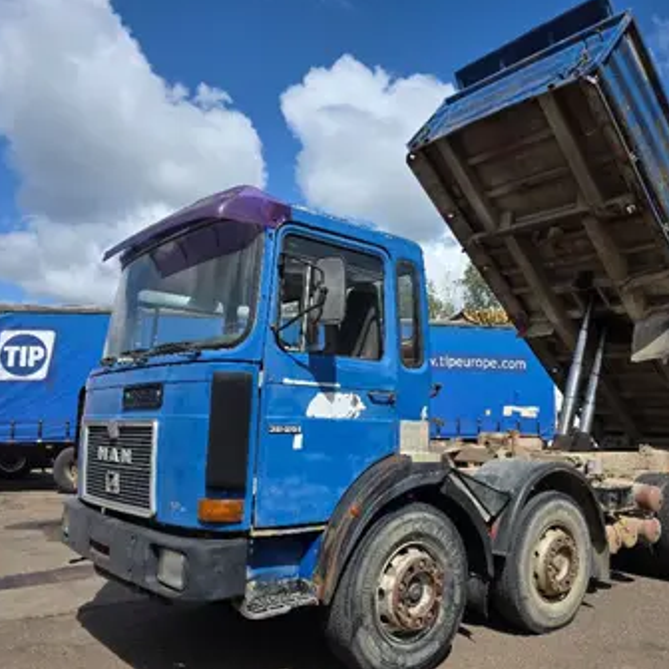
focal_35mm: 29
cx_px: 404
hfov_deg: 55.2
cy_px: 342
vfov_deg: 55.6
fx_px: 634
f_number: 1.7
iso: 80
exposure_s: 1/7944
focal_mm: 6.3
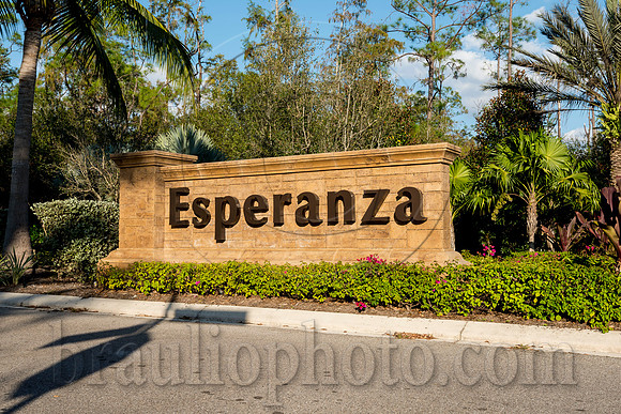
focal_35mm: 40
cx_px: 285
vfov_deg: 33.2
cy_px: 194
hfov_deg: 48.1
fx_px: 695
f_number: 14
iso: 160
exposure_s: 1/100
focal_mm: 35
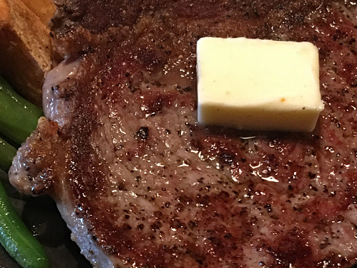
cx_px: 99
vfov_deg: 15.9
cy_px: 177
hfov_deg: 21.0
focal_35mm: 93
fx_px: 959
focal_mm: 4.15
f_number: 2.2
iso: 80
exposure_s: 1/10
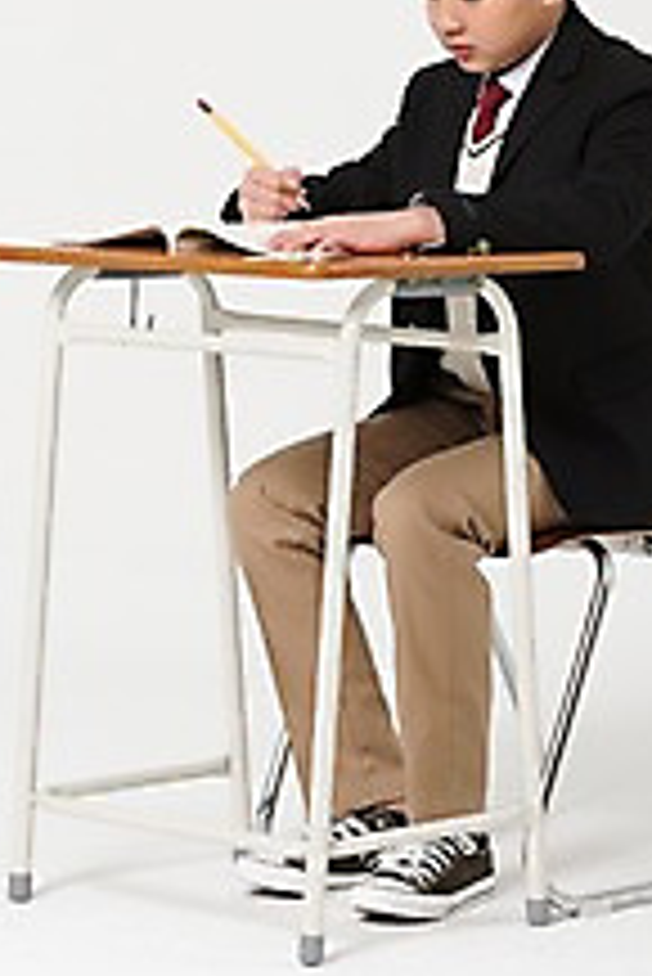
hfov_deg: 8.3
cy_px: 207
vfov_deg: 12.3
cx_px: 348
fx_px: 4502
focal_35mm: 166
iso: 100
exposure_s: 1/125
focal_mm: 90
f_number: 8
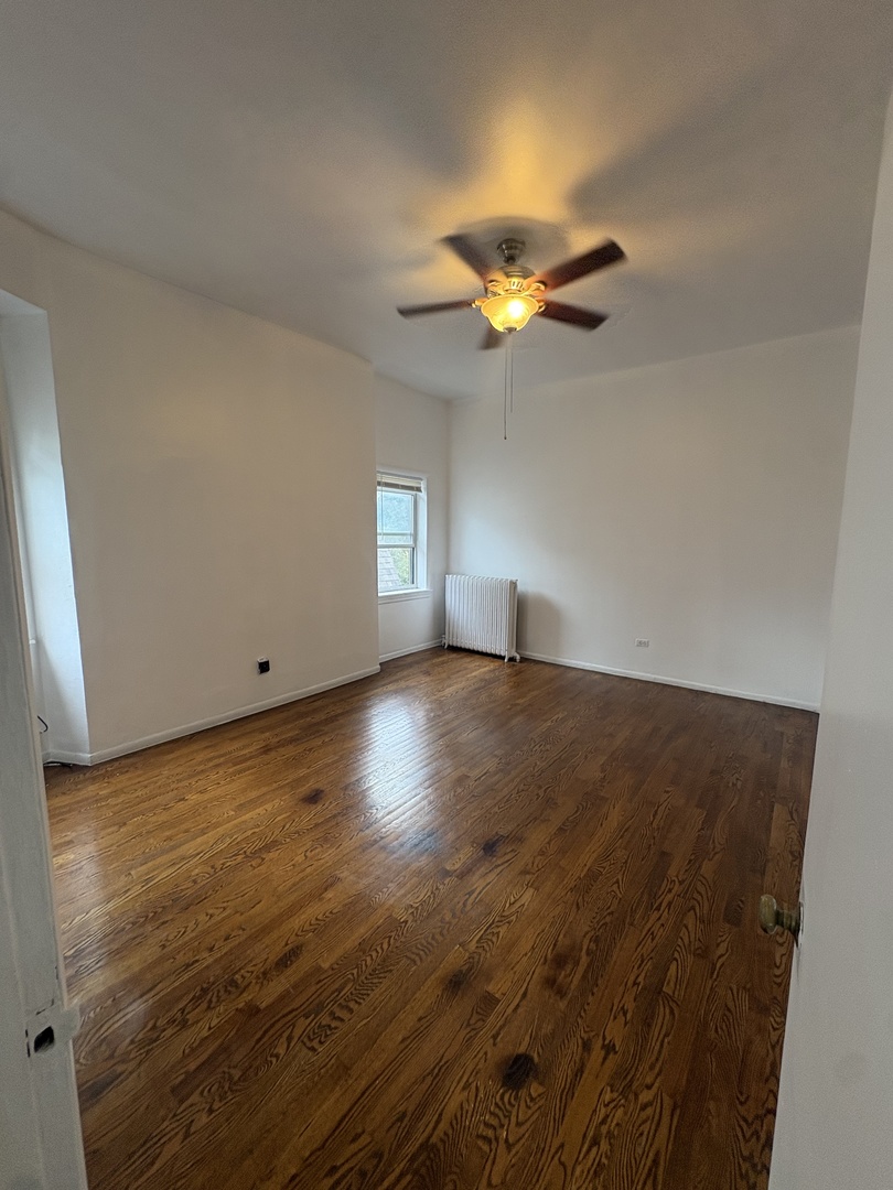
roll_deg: -0.7
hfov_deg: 85.7
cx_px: 446
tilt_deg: -6.8
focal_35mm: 14
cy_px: 595
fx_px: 482
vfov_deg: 102.1
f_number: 2.2
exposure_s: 1/60
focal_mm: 2.22
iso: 125
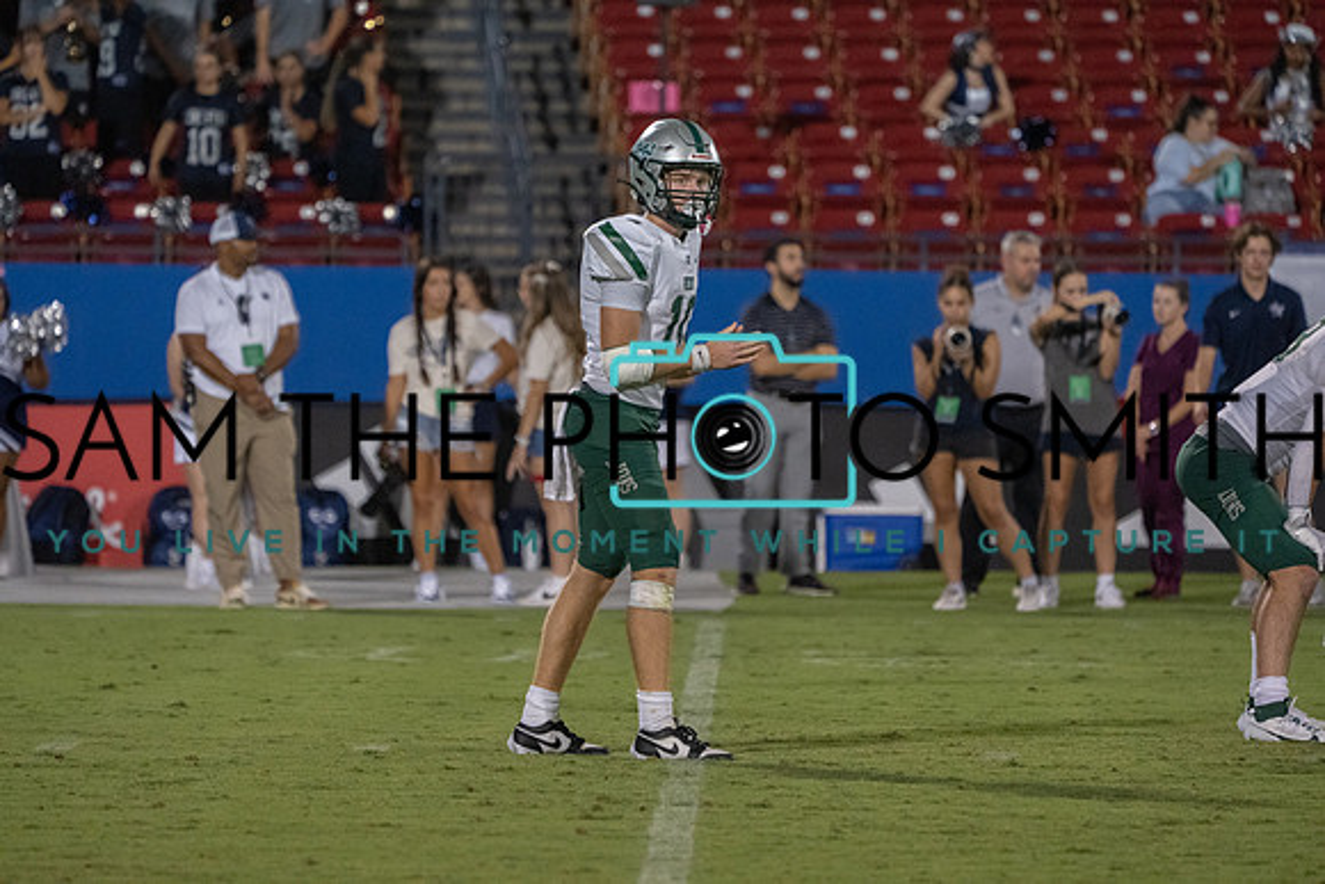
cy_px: 442
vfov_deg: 4.4
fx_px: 11596
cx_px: 662
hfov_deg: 6.5
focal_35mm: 315
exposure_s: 1/1000
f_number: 5.6
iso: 8000
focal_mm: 315
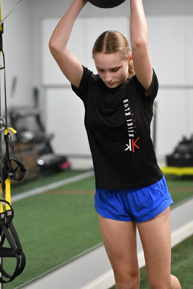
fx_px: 1158
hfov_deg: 9.5
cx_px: 96
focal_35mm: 144
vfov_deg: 14.3
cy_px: 144
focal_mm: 72
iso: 2800
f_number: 2
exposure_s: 1/500
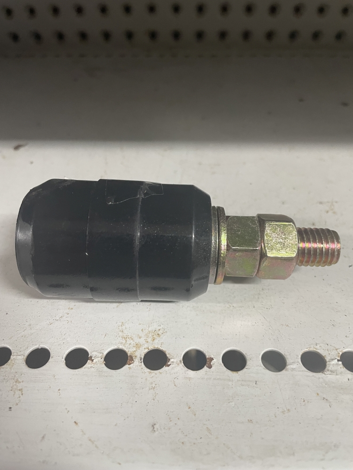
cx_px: 176
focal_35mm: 26
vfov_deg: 67.3
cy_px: 235
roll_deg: +0.3
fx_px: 354
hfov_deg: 53.1
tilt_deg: -40.1
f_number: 1.6
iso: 320
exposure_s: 1/50
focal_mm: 4.2
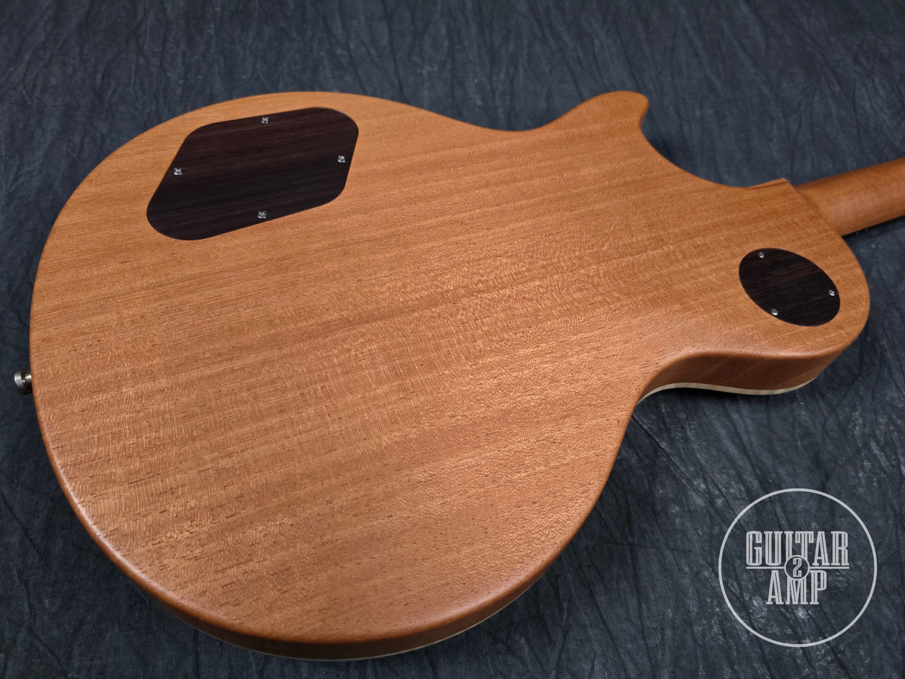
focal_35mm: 23
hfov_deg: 73.9
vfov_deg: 58.9
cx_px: 452
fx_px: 601
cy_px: 340
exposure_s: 1/120
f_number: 1.7
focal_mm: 6.3
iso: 500
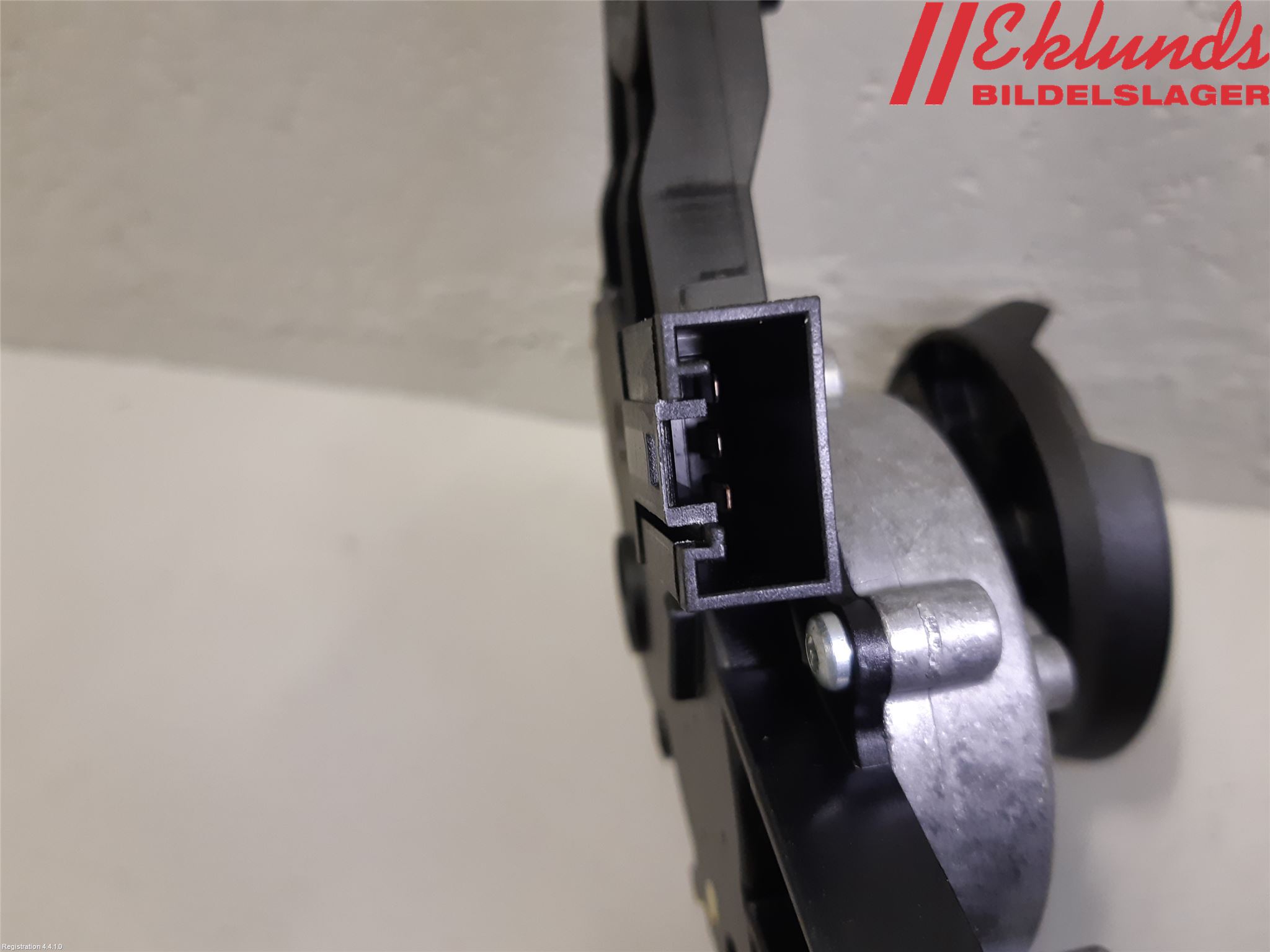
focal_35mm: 26
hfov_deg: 67.3
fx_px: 954
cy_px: 476
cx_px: 635
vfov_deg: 53.1
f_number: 1.7
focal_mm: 3.93
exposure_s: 1/50
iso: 200
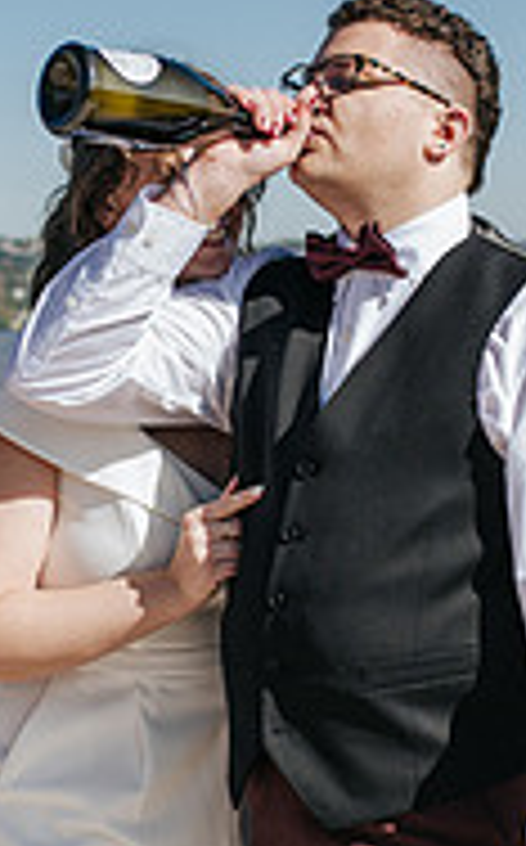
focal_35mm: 126
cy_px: 428
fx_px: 2899
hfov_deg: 10.3
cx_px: 139
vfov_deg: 16.6
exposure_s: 1/1250
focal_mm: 35
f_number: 3.2
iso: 100
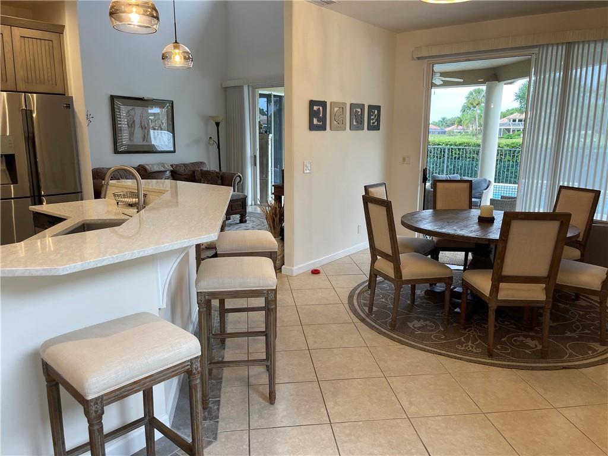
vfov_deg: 53.1
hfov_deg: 67.3
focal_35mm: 26
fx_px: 457
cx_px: 304
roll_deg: -0.1
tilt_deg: -12.4
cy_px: 228
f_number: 1.6
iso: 80
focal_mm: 5.1
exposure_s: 1/60
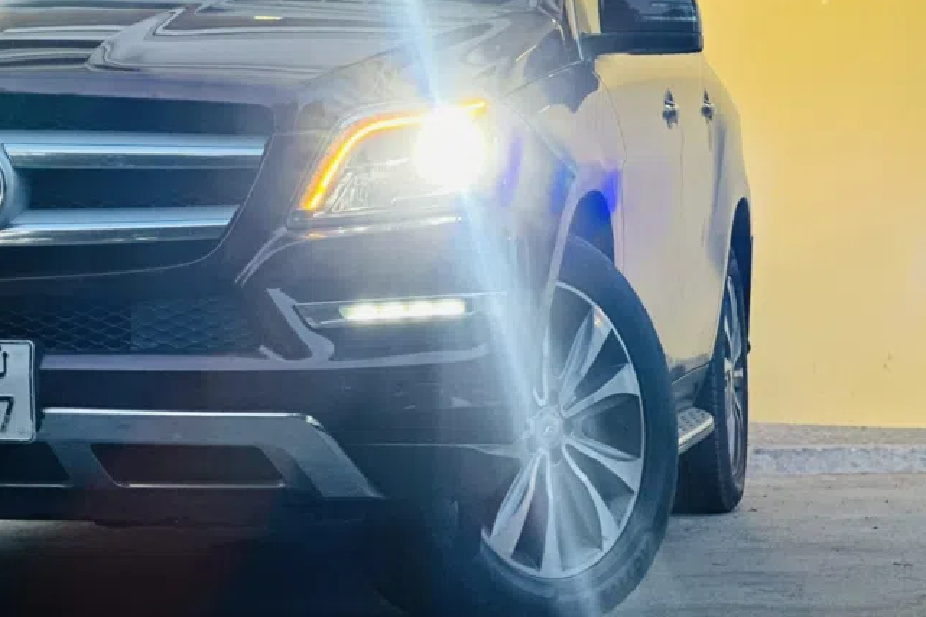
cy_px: 108
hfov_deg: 15.9
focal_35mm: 128
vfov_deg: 10.7
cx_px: 235
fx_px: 3291
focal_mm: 9
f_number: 2.8
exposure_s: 1/63
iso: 160
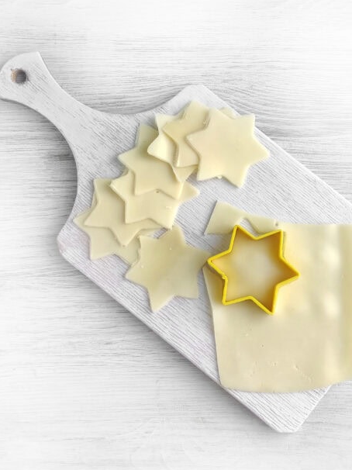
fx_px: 448
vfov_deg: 55.4
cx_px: 200
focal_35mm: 33
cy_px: 243
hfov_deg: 42.8
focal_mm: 5.4
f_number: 1.9
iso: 80
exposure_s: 1/120
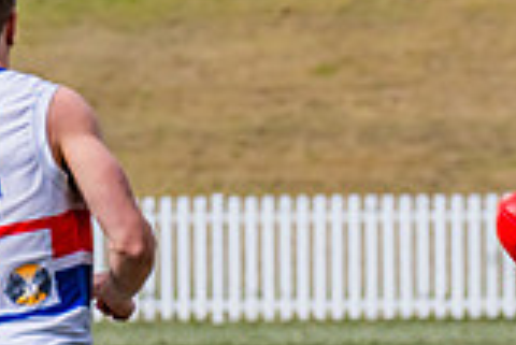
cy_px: 292
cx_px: 787
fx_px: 18693
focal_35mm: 1303
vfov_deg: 1.1
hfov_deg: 1.6
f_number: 11
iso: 800
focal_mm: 360
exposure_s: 1/1600
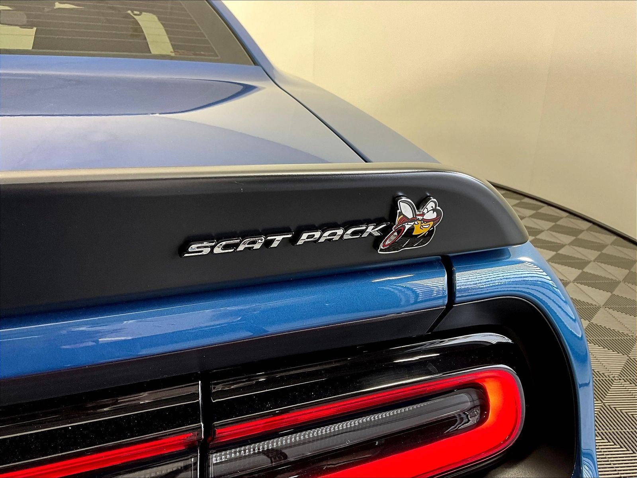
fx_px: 534
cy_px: 239
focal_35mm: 29
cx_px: 318
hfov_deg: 61.7
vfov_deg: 48.2
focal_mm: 3
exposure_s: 1/120
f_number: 1.8
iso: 50
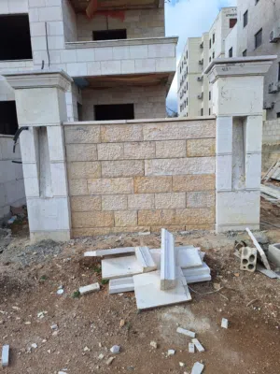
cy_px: 187
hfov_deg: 58.9
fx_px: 248
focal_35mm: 23
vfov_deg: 73.9
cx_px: 140
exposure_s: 1/1770
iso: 40
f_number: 1.8
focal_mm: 5.54
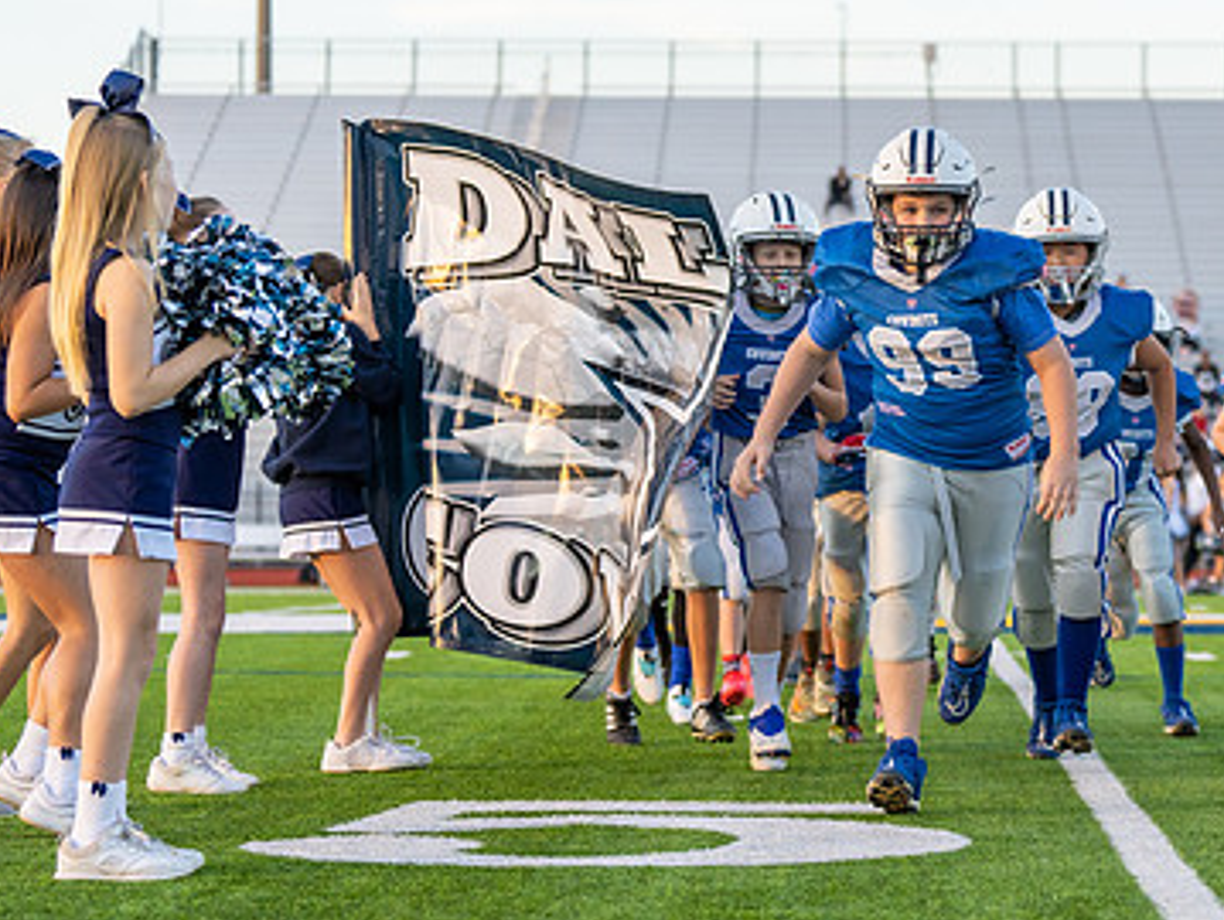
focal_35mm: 123
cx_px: 999
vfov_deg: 12.1
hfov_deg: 15.9
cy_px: 478
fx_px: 4354
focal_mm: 70
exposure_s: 1/1250
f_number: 2.8
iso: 640
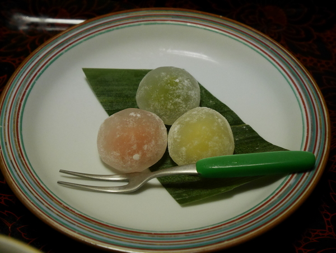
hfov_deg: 30.2
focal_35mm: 64
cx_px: 168
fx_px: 622
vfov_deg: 23.0
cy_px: 126
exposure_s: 1/60
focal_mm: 32
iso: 3200
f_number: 5.6
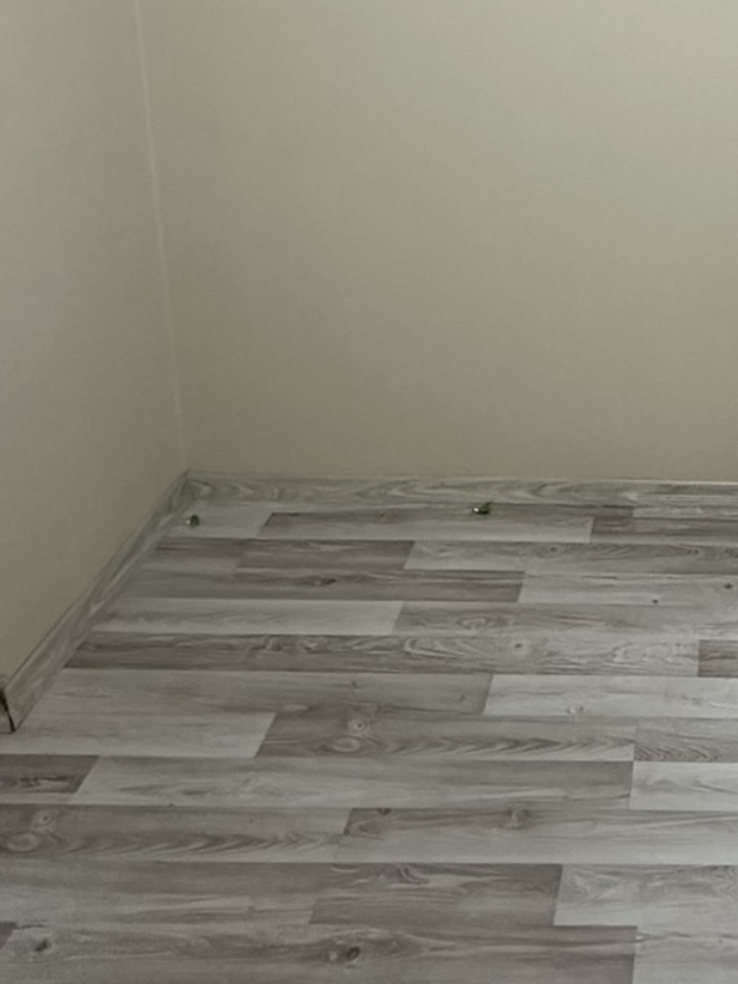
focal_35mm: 41
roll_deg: -2.4
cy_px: 83
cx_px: 758
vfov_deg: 41.8
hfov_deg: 32.1
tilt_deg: -12.6
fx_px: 1166
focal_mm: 2.22
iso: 320
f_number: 2.2
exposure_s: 1/50
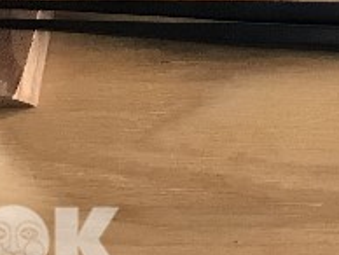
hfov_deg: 12.2
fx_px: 1412
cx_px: 664
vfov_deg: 9.3
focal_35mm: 144
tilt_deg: -64.1
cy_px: -356
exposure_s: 1/17
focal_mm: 3.99
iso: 40
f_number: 1.8
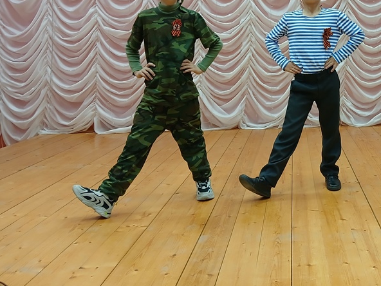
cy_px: 50
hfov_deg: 40.0
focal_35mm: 45
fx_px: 495
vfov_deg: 31.2
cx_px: 317
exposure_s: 1/50
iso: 200
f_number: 1.8
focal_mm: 3.98
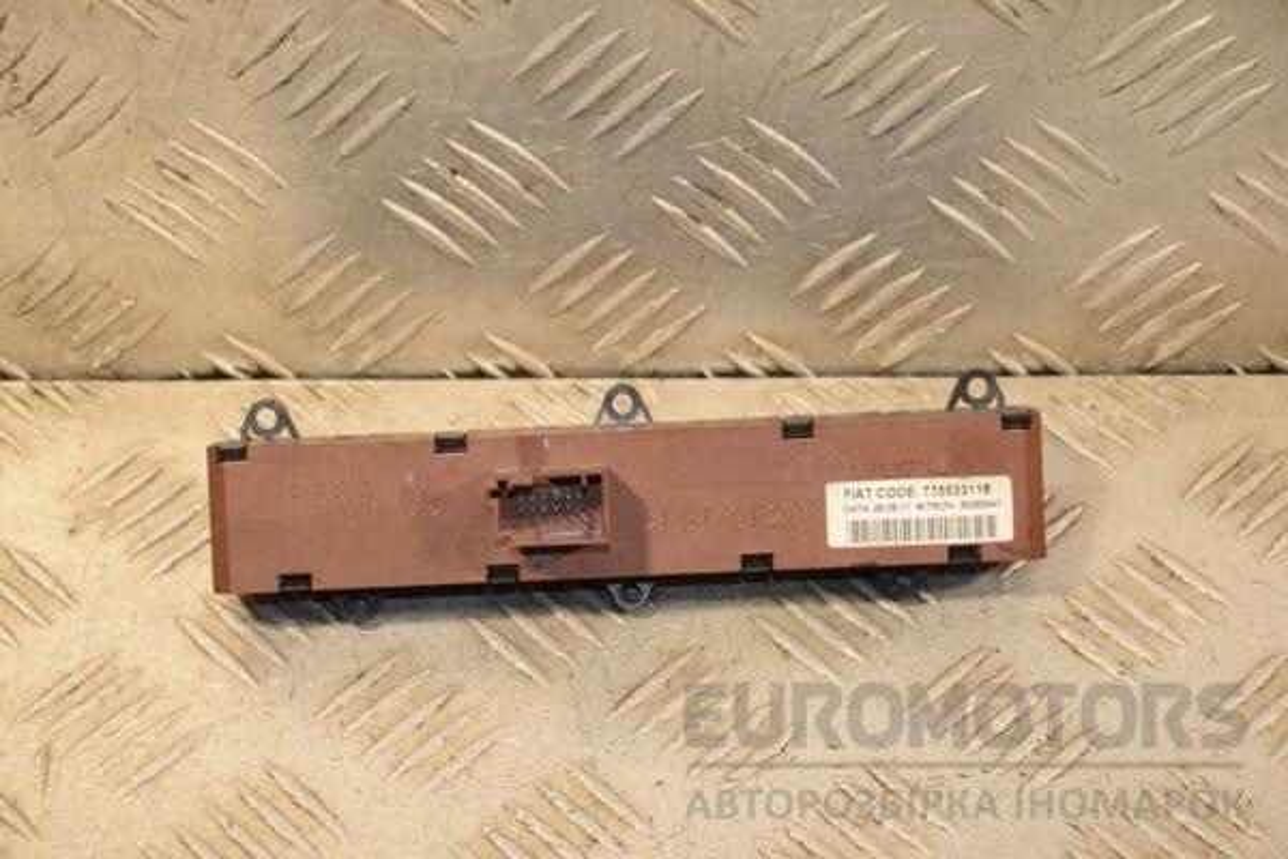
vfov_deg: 13.8
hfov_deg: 20.6
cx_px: 644
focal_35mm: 99
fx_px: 3542
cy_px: 430
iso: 800
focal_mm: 66
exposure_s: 1/200
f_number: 6.3
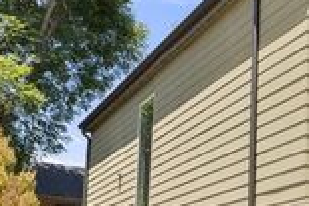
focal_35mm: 61
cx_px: 372
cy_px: 223
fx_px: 524
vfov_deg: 21.2
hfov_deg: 28.5
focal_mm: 19
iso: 320
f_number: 9
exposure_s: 1/640
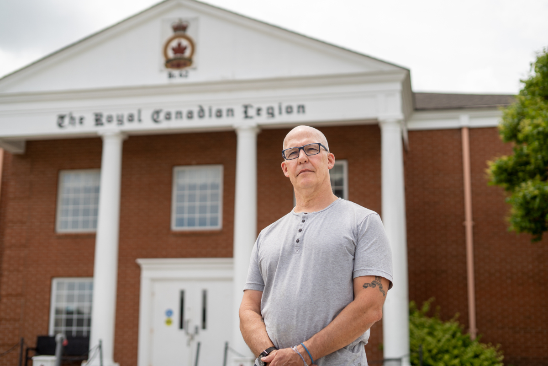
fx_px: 761
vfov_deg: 27.0
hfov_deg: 39.6
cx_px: 274
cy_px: 183
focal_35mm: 50
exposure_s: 1/2500
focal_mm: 50
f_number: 2.5
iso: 160
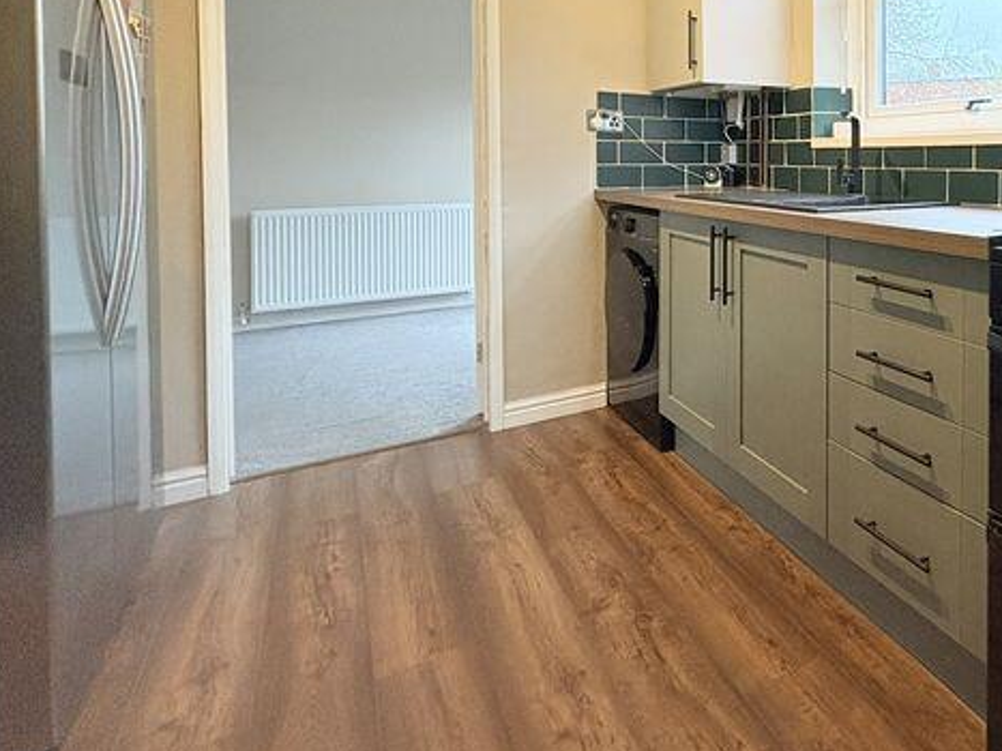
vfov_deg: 53.7
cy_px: 170
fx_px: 695
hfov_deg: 63.8
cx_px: 835
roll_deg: +1.0
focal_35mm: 24
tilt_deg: +0.6
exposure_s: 1/60
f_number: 2.2
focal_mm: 2.22
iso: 250
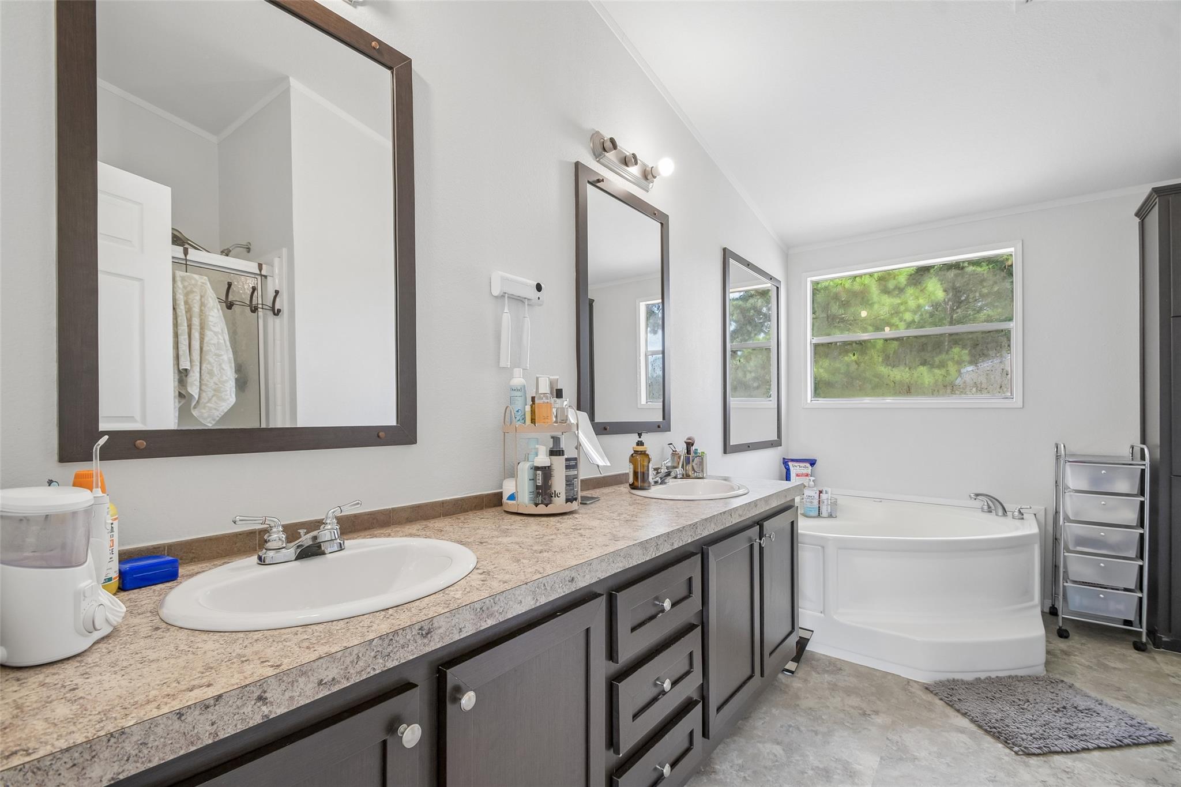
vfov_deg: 77.3
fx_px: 492
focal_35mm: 15
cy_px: 394
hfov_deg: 100.4
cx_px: 590
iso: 400
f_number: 8
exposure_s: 1/20
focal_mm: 10
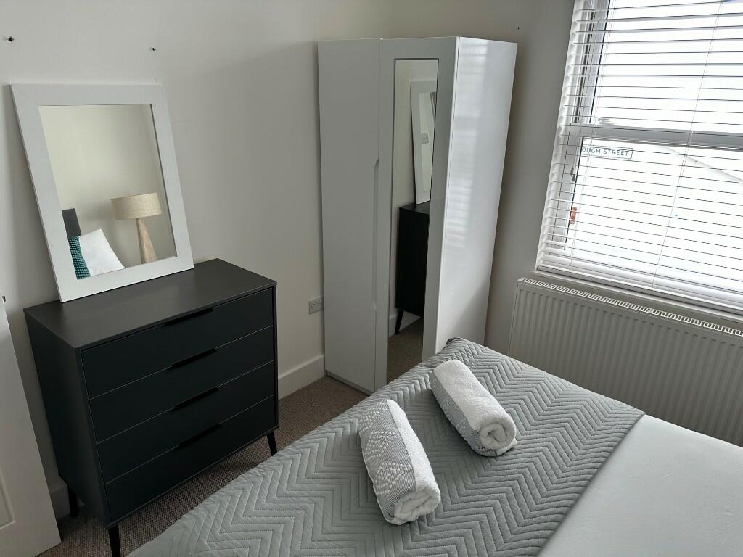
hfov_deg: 71.6
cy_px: 278
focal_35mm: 24
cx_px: 372
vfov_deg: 56.8
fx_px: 515
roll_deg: -1.4
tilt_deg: -20.3
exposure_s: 1/181
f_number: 1.78
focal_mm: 6.86
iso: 64
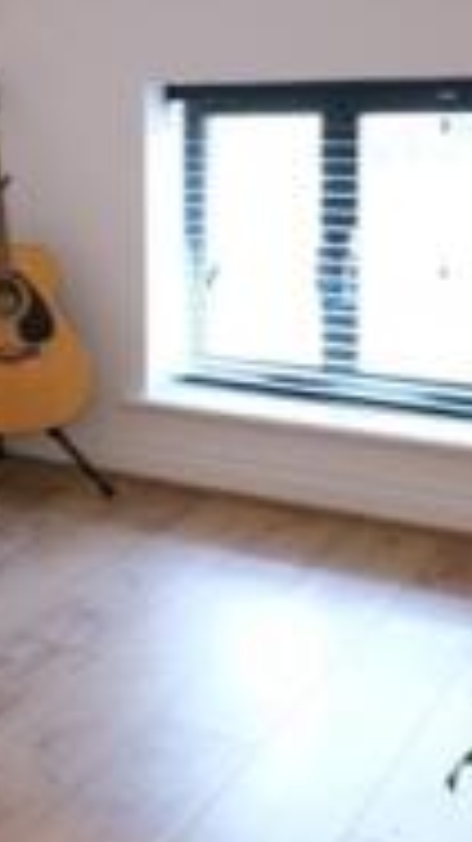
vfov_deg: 36.7
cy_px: 182
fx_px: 1225
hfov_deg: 20.0
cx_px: -142
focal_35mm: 55
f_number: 4
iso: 320
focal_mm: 10
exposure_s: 1/15
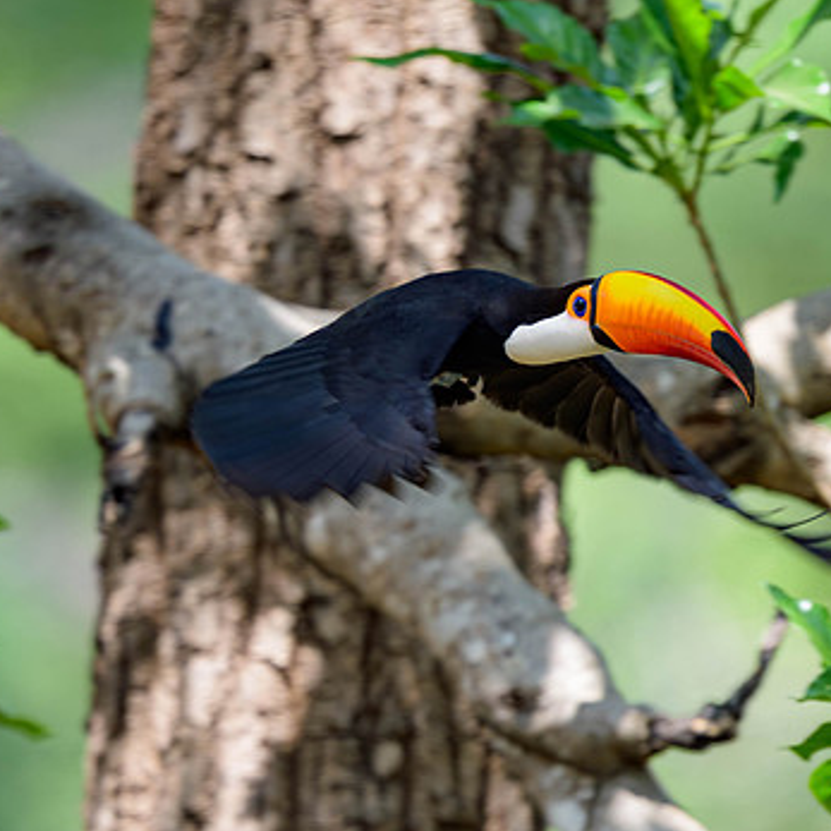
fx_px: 34330
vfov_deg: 1.4
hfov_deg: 1.4
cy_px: 575
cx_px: 170
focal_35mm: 1264
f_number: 2.8
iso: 72
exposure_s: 1/640
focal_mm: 400
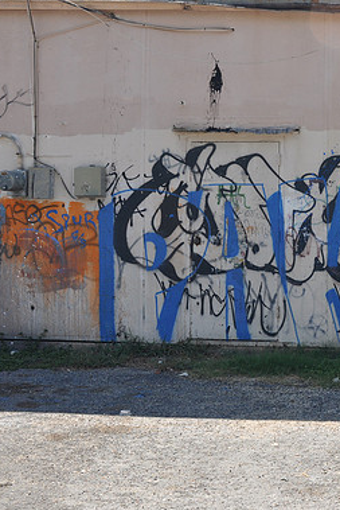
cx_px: 380
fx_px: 778
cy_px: 256
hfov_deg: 23.1
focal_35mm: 55
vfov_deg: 36.2
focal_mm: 24
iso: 200
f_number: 6.3
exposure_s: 1/160
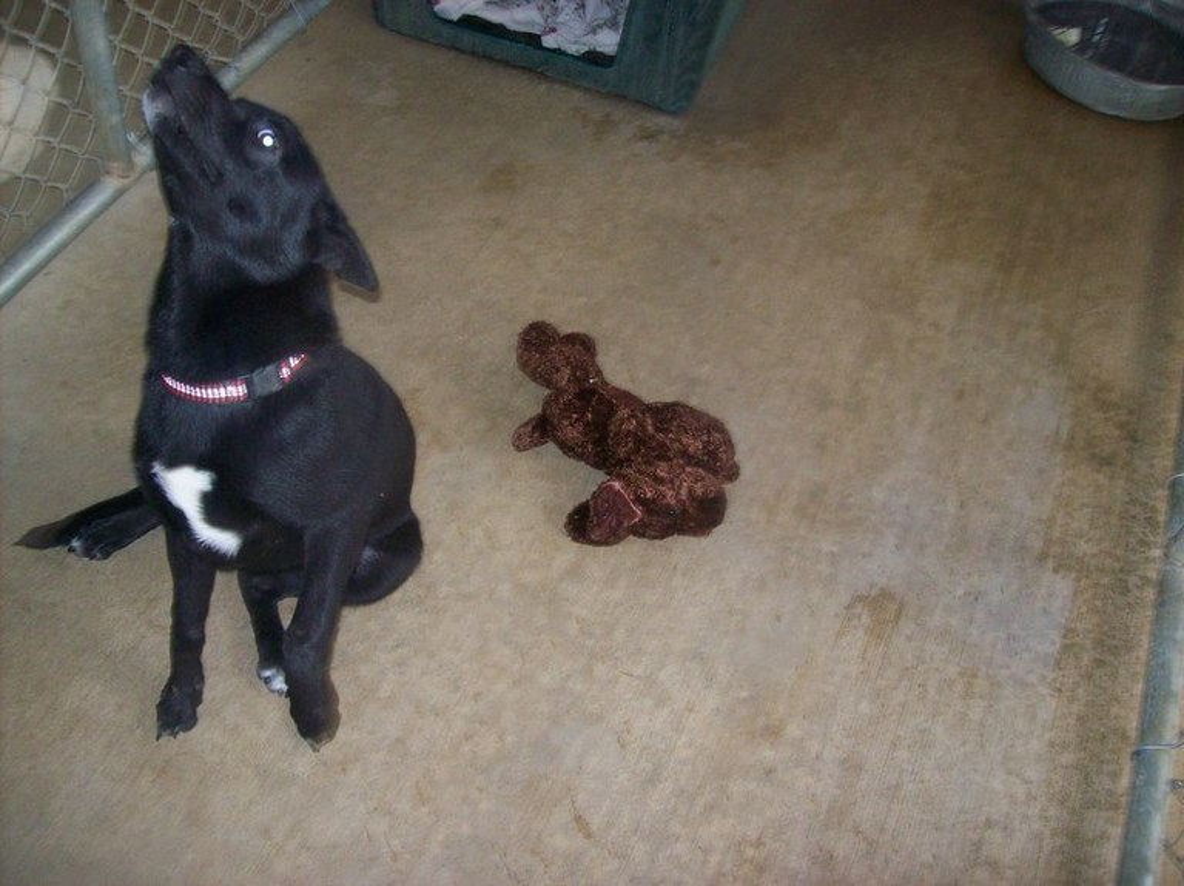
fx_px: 1231
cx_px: 592
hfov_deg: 51.4
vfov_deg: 39.6
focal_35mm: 36
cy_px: 443
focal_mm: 6
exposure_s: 1/64
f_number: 2.7
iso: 200
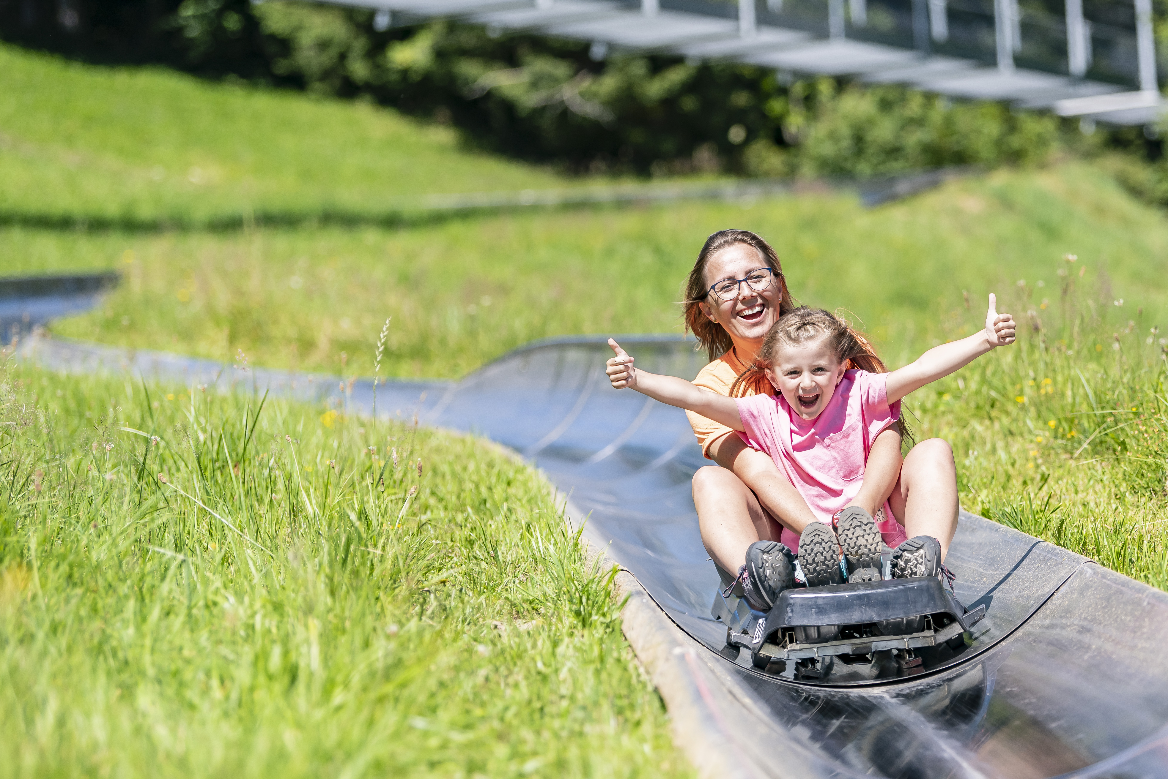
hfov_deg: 11.2
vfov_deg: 7.5
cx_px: 819
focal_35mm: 183
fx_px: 5937
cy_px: 382
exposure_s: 1/3200
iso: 100
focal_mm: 120
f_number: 2.8
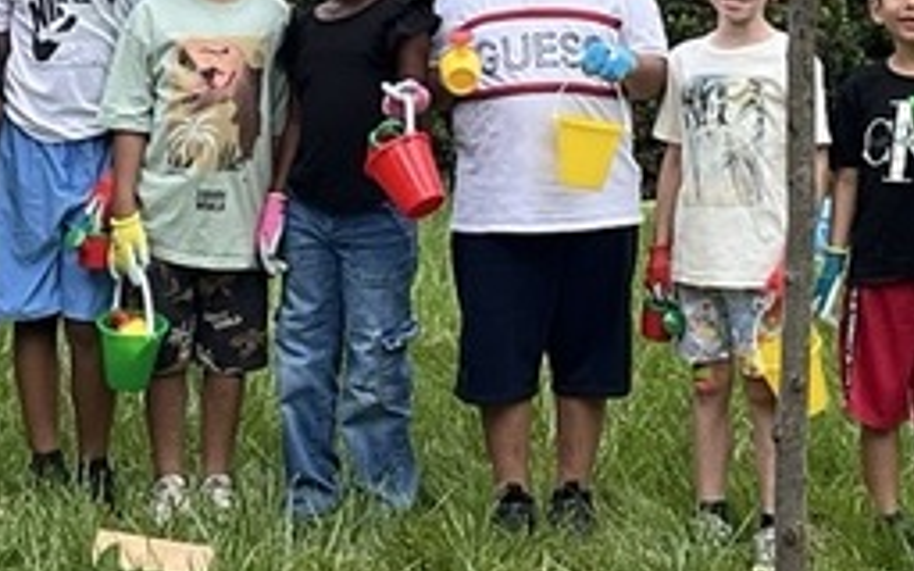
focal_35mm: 123
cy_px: -293
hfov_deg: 16.9
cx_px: 596
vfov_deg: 10.3
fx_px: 3064
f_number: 1.8
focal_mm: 3
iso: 25
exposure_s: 1/962
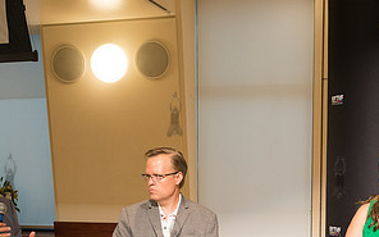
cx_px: 174
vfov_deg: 18.6
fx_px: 702
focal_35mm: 68
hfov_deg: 30.2
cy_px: 238
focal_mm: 34
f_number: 4
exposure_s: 1/200
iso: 2500
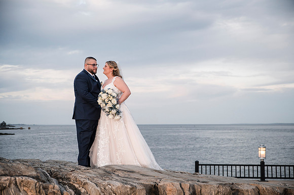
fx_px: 429
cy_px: 98
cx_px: 147
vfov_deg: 25.7
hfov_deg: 37.8
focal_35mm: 53
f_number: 2.8
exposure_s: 1/1000
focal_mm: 52
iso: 1250
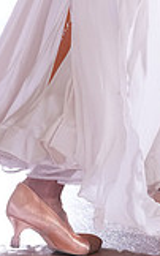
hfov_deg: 5.1
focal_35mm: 256
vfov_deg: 7.9
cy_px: -199
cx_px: 135
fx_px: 1789
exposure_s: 1/250
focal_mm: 70
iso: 2500
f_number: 4.5
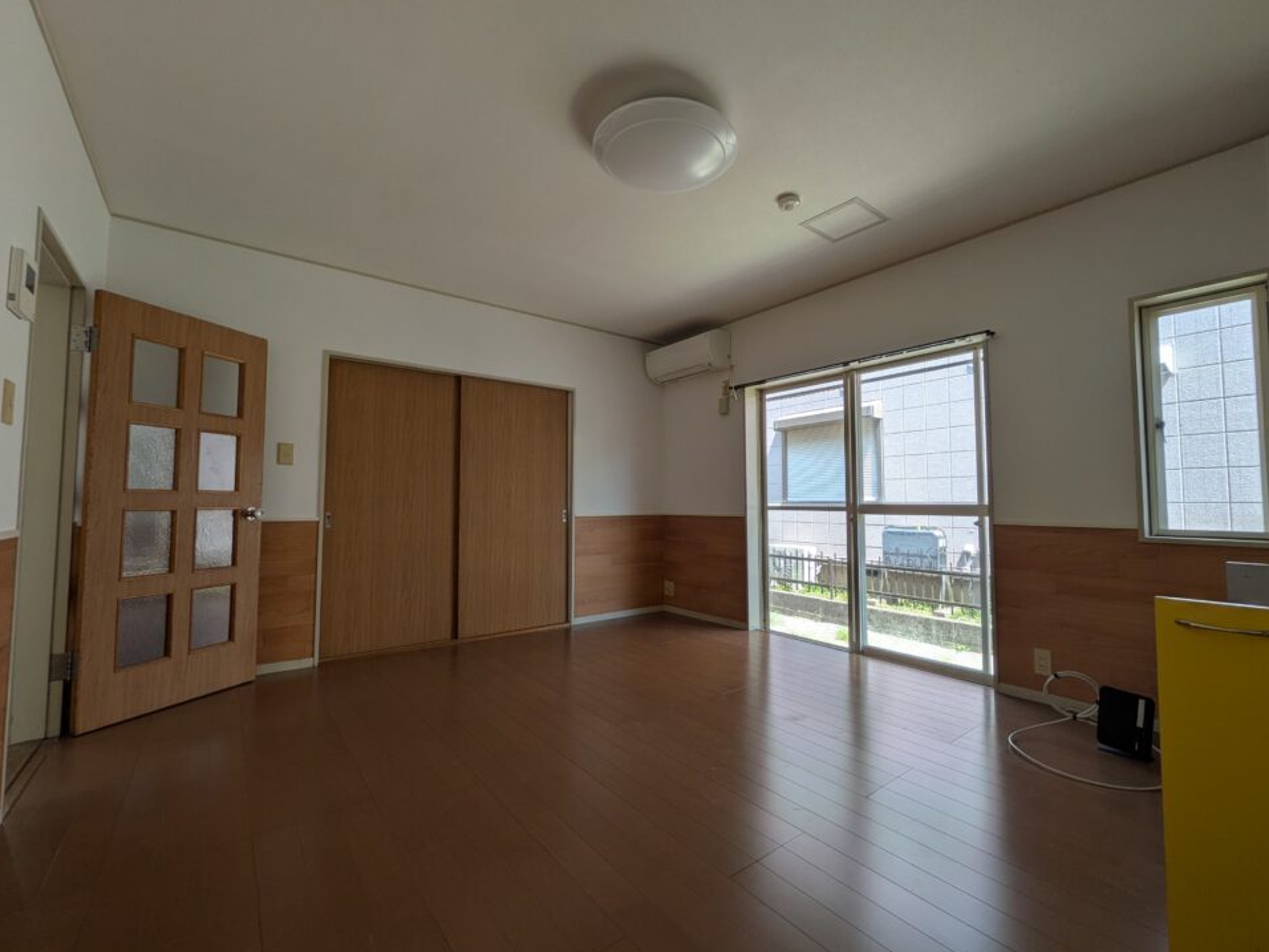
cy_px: 471
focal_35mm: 15
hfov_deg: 98.2
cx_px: 644
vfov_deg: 81.7
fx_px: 550
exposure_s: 1/224
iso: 50
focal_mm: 1.83
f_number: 2.2
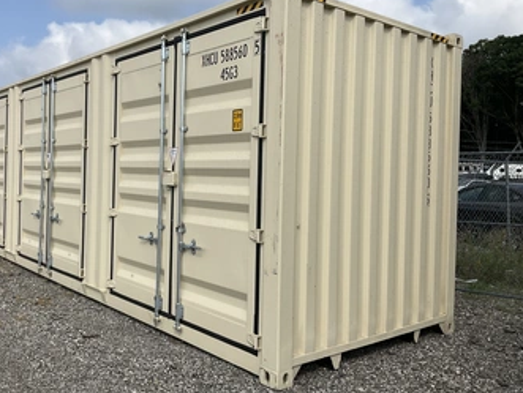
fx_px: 529
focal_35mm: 35
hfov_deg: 52.3
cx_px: 212
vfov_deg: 40.7
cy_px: 178
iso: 25
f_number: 1.8
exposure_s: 1/3125
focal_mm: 3
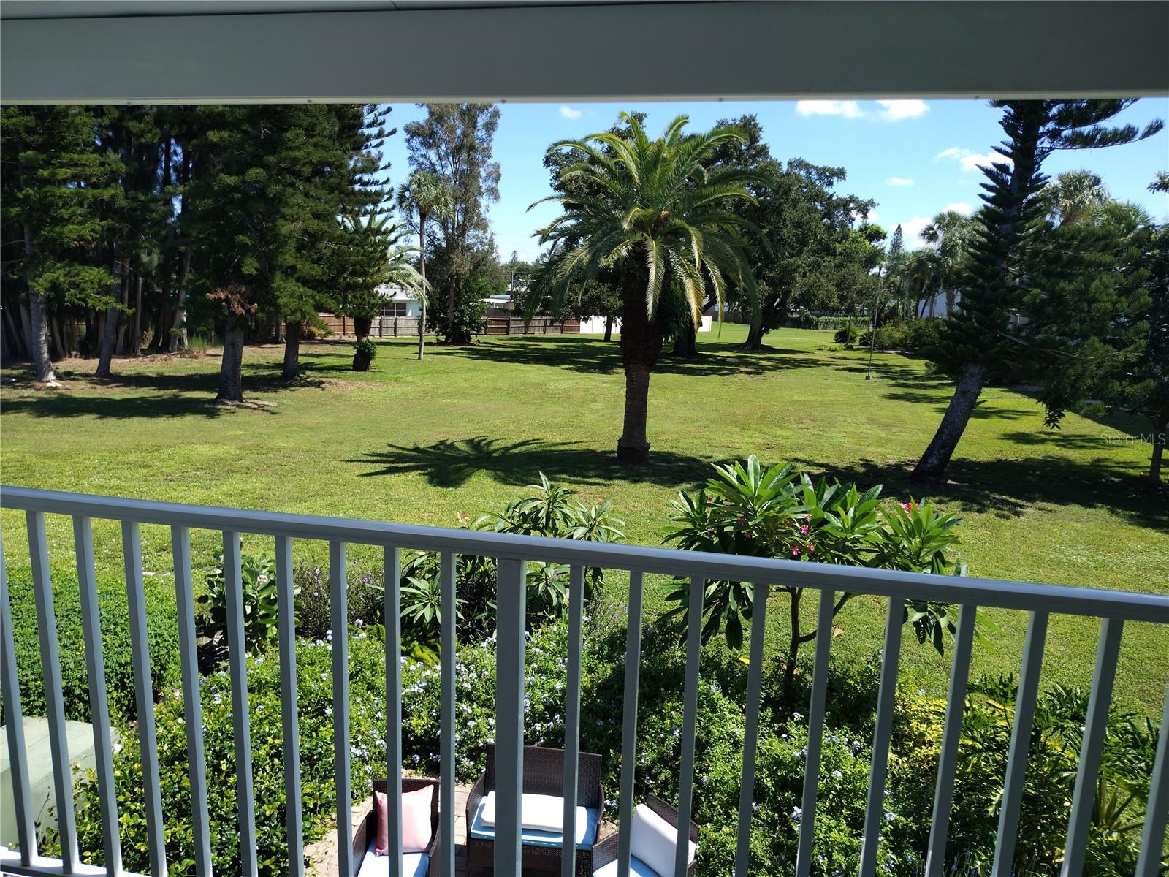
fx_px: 810
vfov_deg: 56.8
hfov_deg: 71.6
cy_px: 438
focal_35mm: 24
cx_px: 584
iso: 101
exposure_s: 1/1076
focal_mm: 5.56
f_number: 1.8
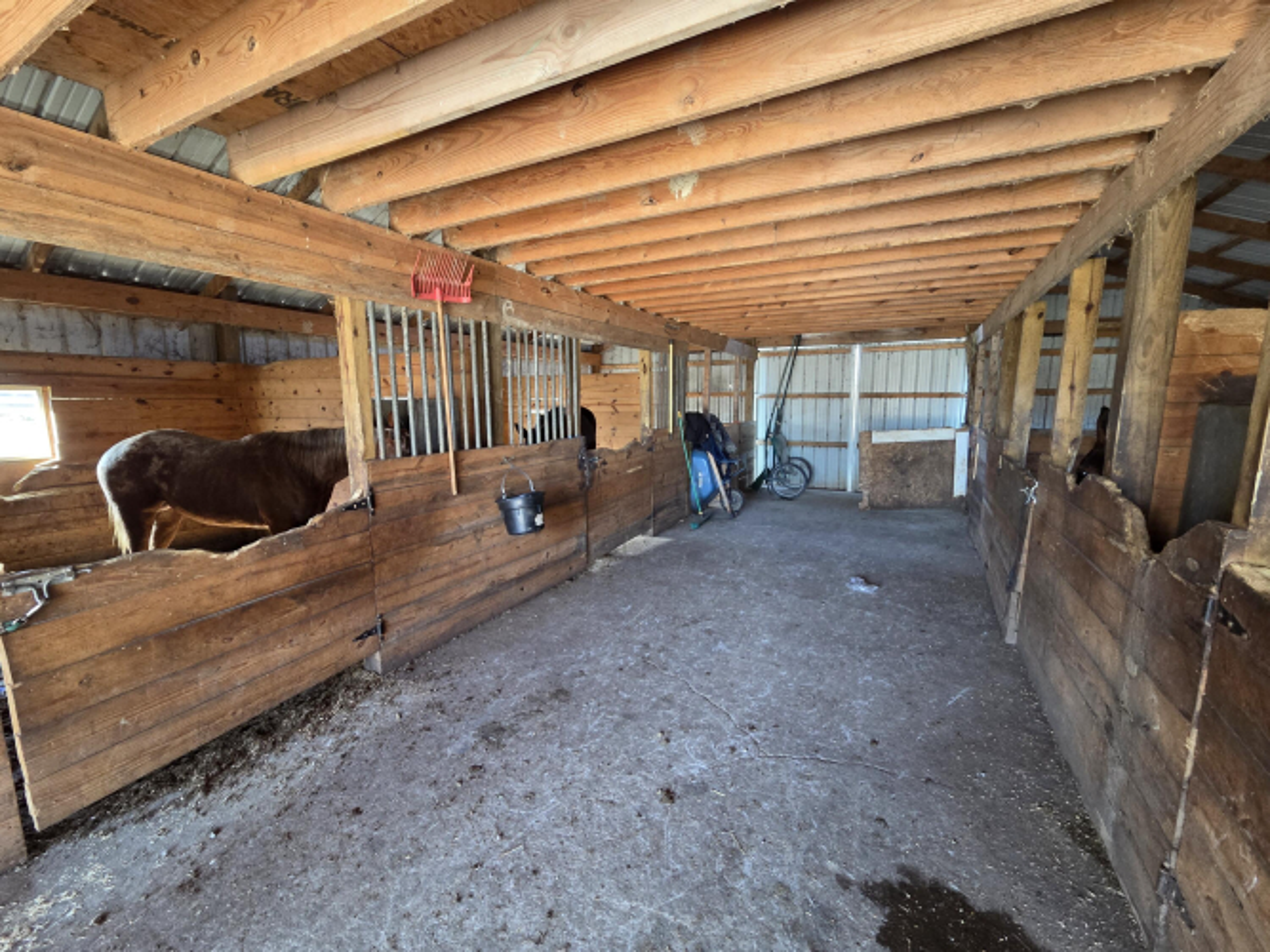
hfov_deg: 106.2
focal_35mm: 13
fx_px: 477
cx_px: 635
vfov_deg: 89.9
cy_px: 476
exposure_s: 1/60
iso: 400
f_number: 2.2
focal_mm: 2.2
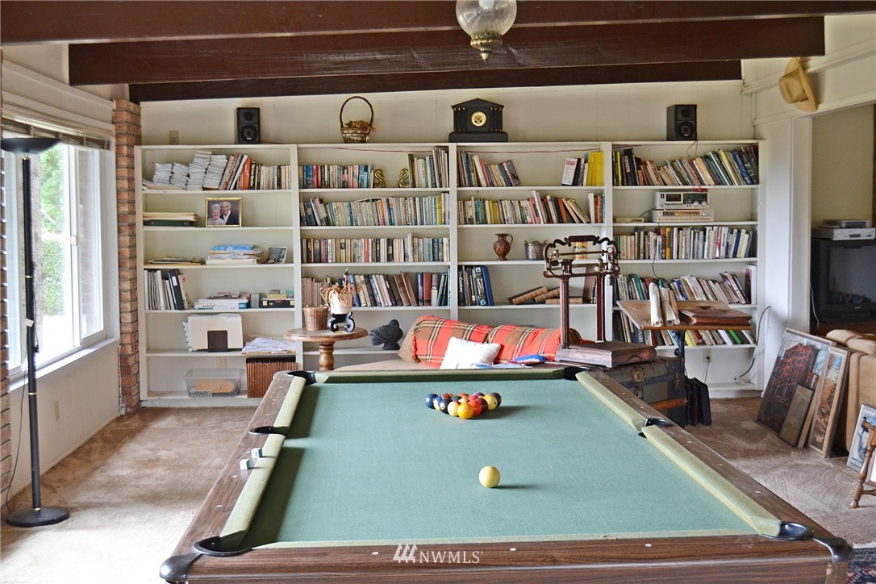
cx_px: 438
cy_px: 292
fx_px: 1022
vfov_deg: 31.9
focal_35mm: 42
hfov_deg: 46.4
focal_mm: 28
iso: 400
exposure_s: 1/40
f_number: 4.5
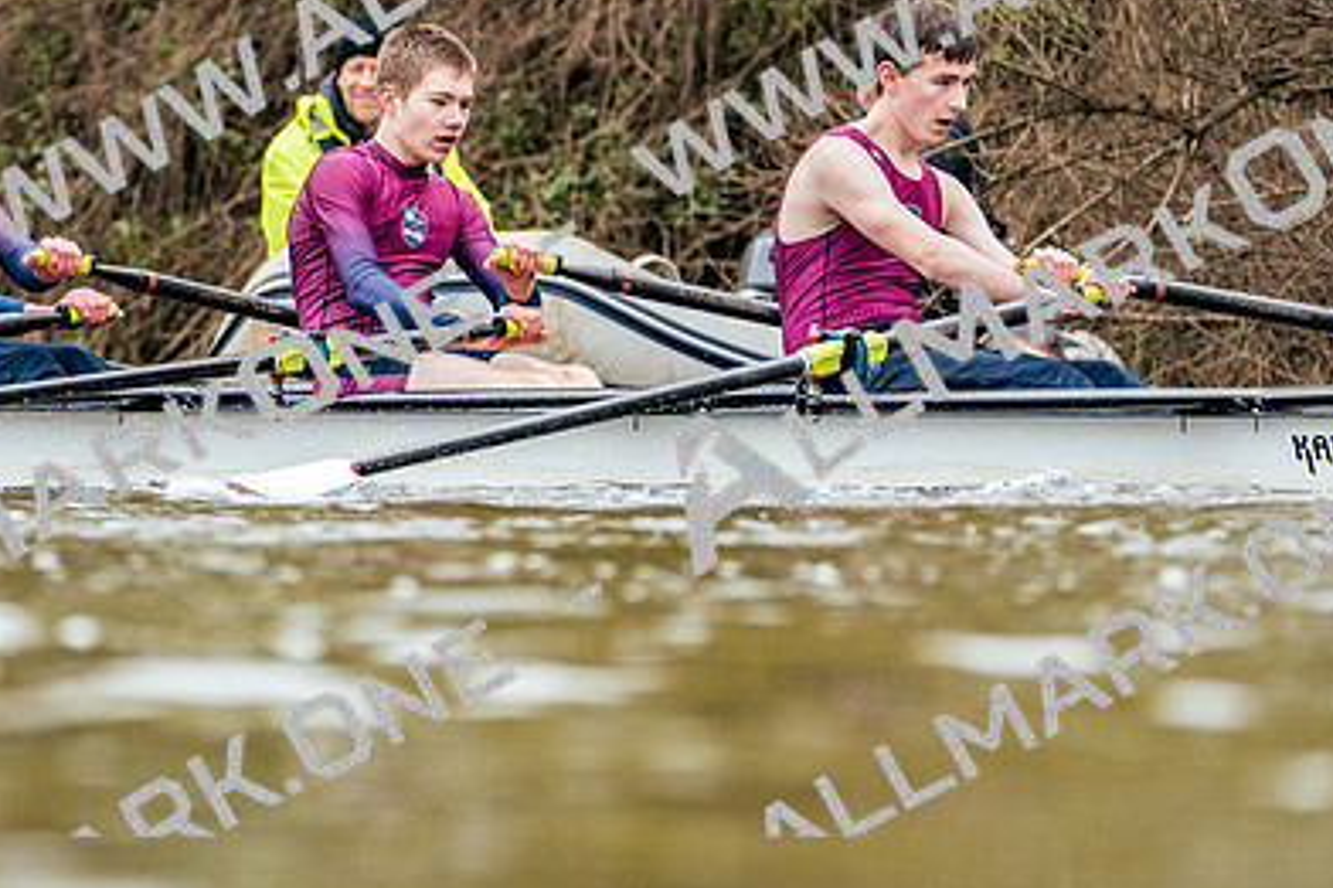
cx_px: 384
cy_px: 253
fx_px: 17432
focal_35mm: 471
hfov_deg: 4.4
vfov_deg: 2.9
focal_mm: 318
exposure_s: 1/2000
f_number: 6.3
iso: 2500
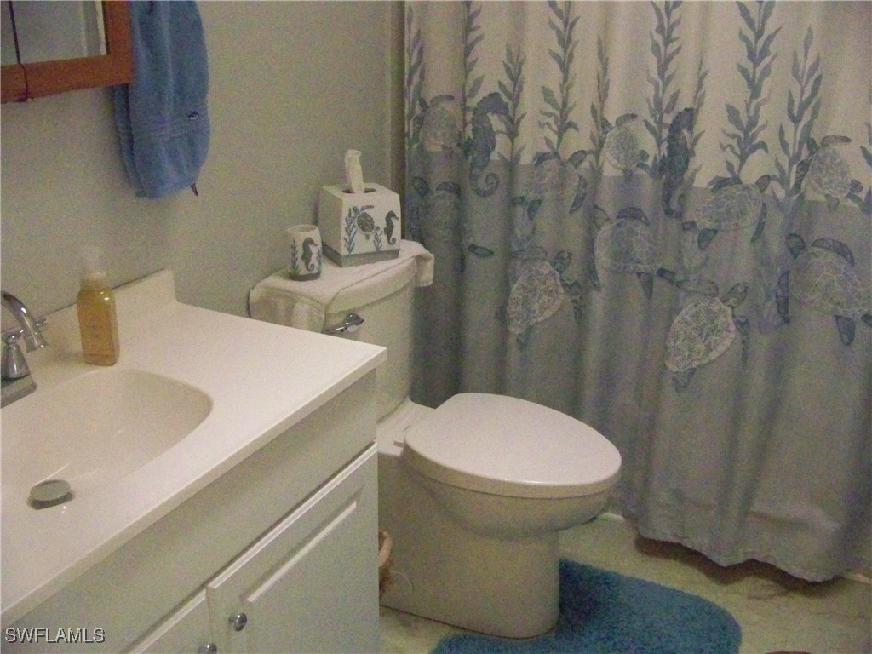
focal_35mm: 36
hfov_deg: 51.4
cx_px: 436
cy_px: 327
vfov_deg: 39.7
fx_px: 907
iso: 1600
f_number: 2.8
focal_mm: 5.85
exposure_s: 1/100
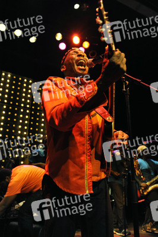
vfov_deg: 55.8
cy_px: 118
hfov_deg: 38.8
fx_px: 224
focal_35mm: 34
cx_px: 79
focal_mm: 34
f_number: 2.8
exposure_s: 1/160
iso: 1600
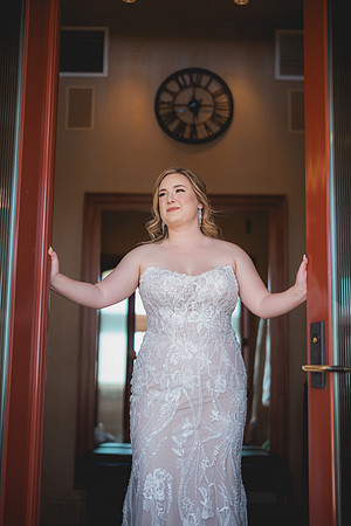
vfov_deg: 39.6
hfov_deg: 27.0
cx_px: 176
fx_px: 731
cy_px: 263
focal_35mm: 50
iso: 1250
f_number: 1.4
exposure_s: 1/3200
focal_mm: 50
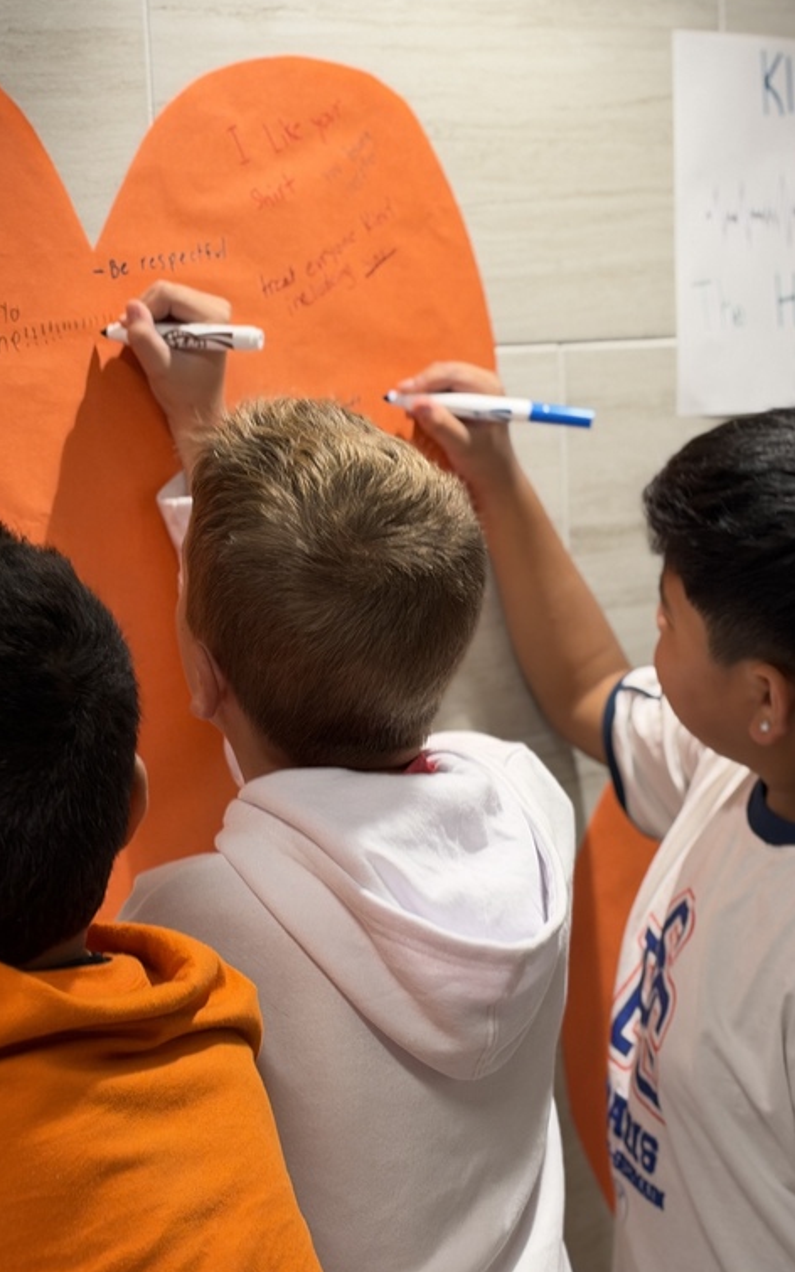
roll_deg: +2.7
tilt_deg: -5.8
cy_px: 628
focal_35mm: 69
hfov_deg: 18.8
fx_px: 2392
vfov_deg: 29.8
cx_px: 236
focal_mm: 6.93
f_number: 1.8
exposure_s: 1/60
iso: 100
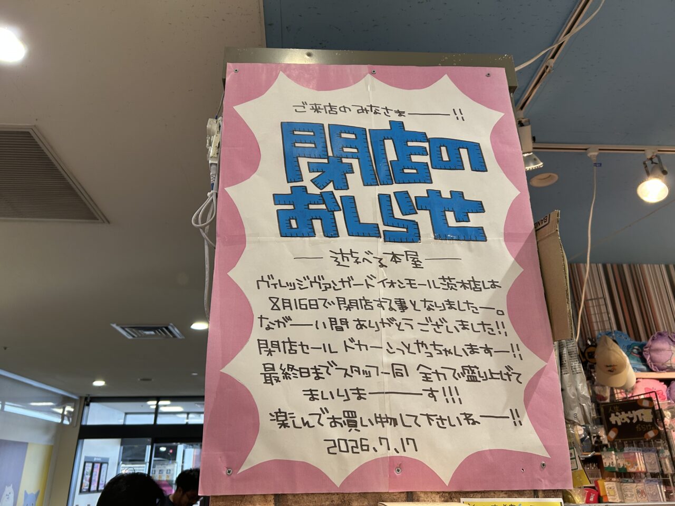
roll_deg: +0.3
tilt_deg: +22.2
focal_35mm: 26
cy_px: 253
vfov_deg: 53.1
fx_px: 507
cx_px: 338
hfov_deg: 67.3
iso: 100
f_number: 1.5
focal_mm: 5.7
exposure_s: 1/120
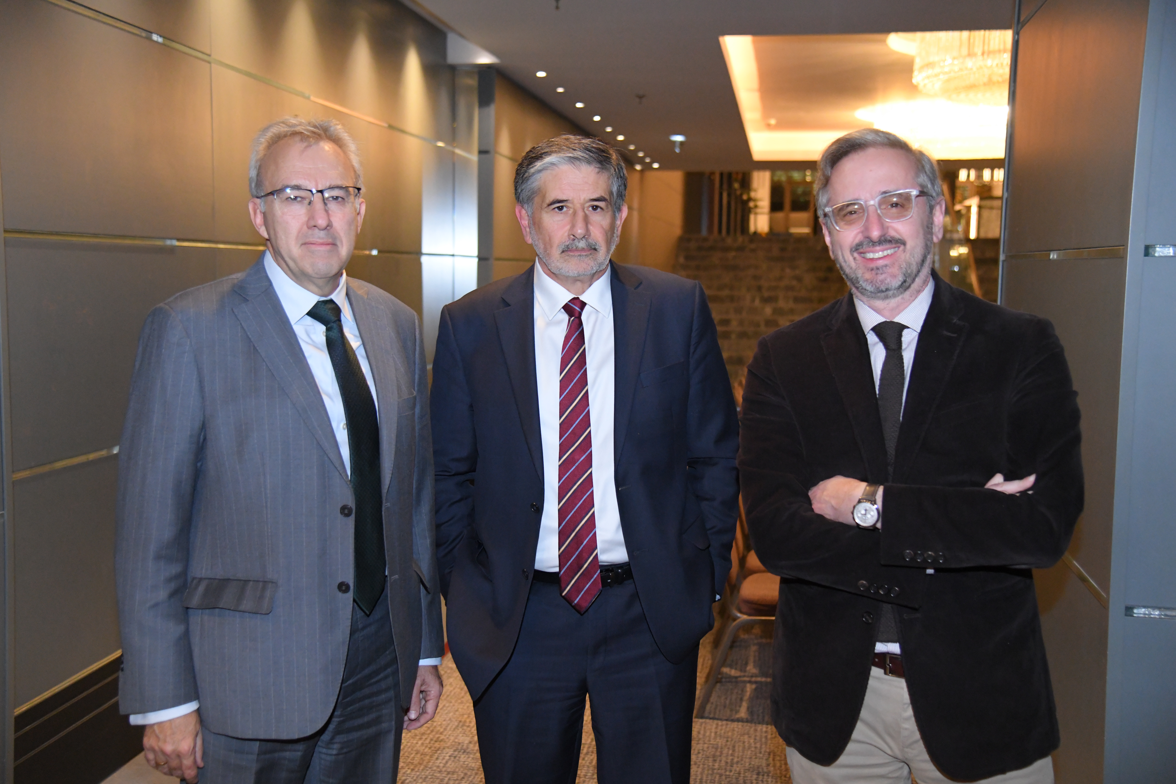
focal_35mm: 38
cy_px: 392
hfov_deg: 50.7
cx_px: 588
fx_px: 1241
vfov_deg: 35.1
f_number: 4
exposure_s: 1/250
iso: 5000
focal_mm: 38
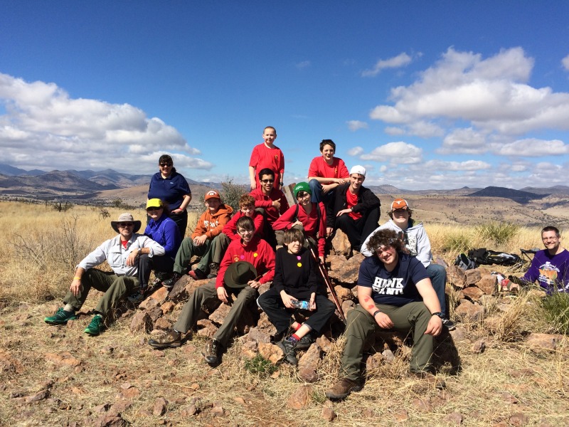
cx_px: 284
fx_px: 477
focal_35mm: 29
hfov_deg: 61.7
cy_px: 214
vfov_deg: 48.2
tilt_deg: -4.8
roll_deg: -1.5
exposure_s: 1/2740
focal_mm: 4.15
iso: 32
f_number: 2.2
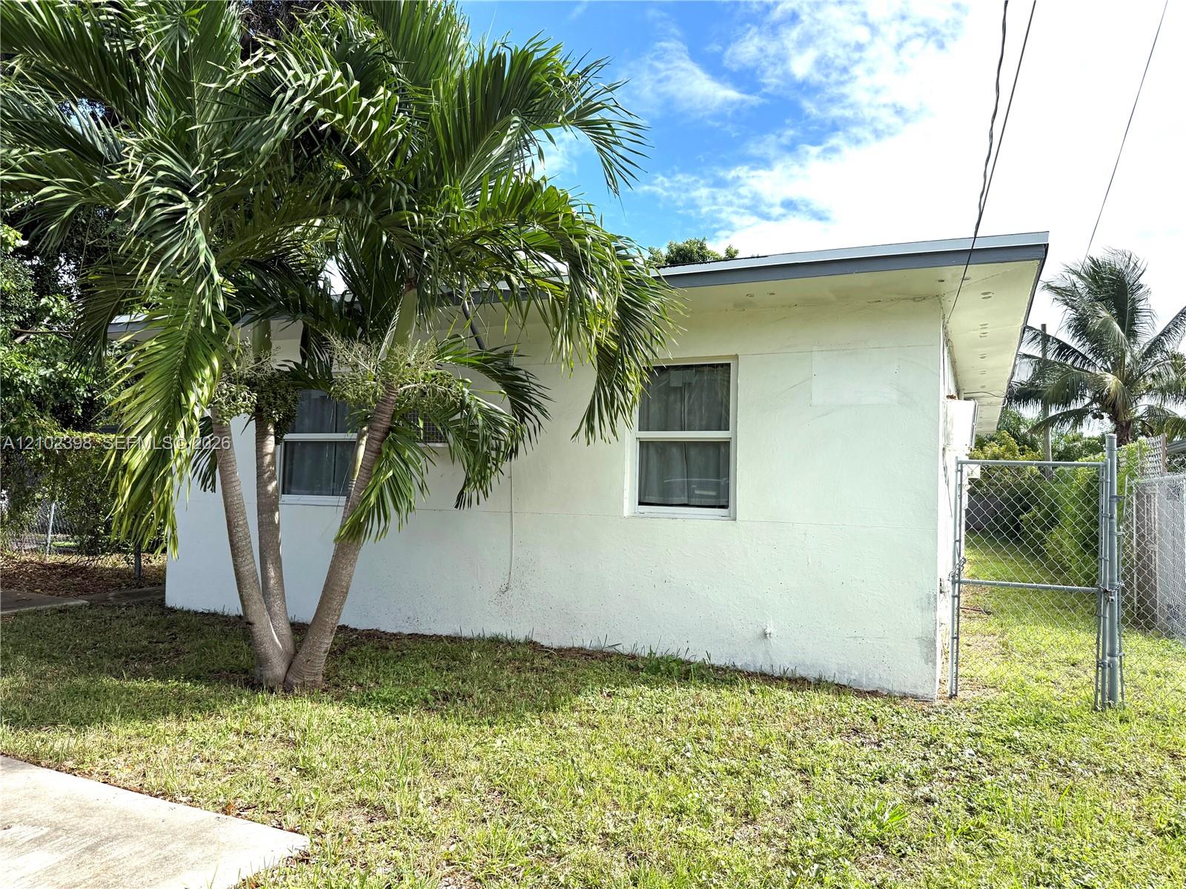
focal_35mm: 24
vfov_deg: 56.8
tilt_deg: +3.6
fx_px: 822
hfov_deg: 71.6
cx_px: 593
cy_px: 444
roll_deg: -1.7
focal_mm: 6.76
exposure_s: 1/3953
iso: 100
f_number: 1.78
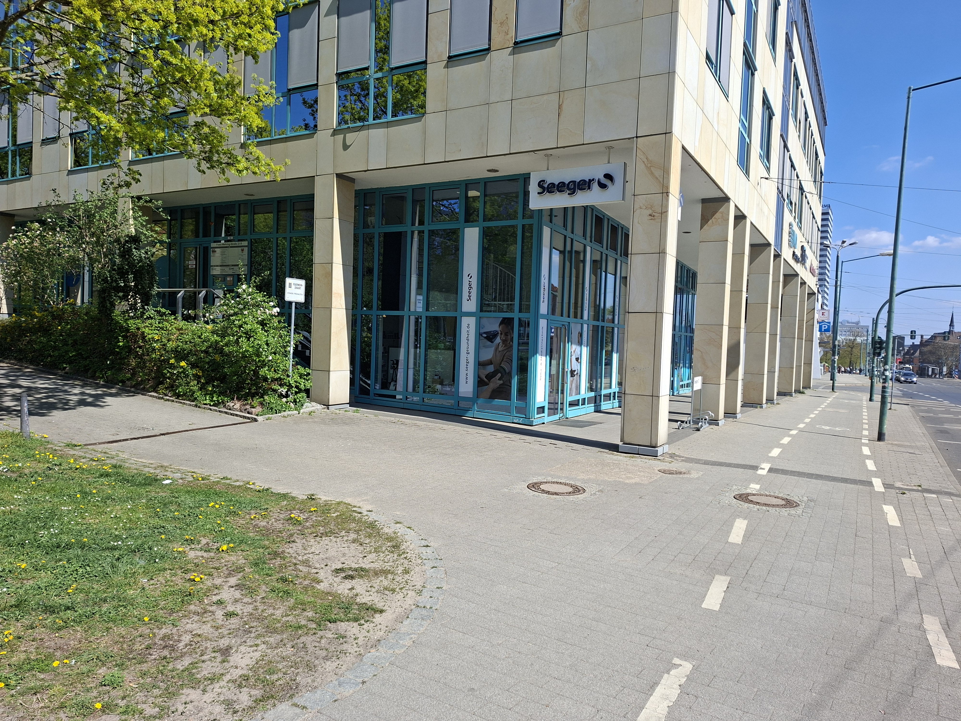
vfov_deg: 58.9
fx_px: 639
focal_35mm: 23
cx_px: 480
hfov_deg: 73.9
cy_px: 360
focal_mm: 5.54
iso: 50
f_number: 1.8
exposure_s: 1/1445
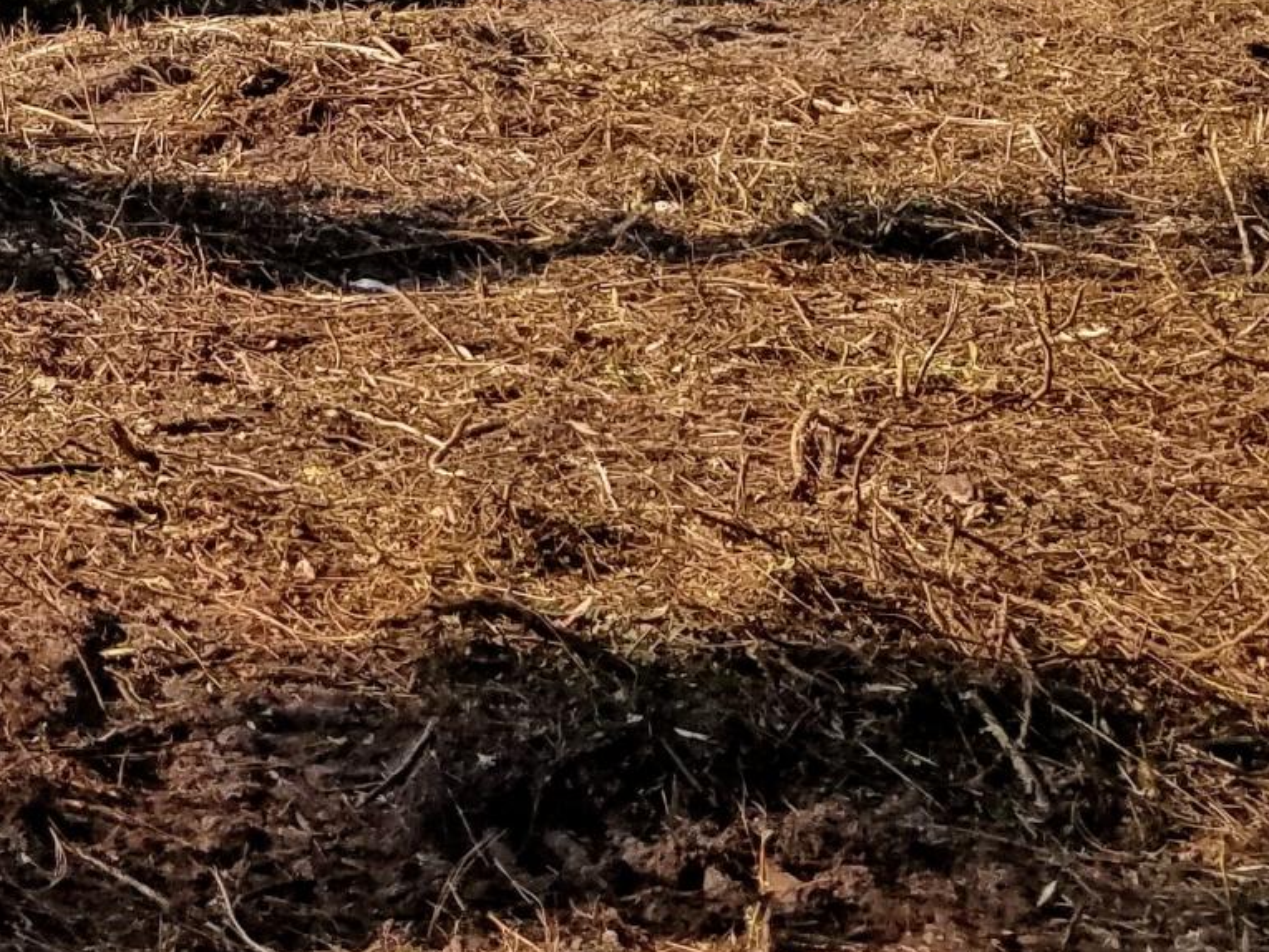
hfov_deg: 17.9
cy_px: -571
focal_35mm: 102
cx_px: -435
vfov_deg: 13.5
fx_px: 3740
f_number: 1.7
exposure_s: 1/2488
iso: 50
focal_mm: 4.2
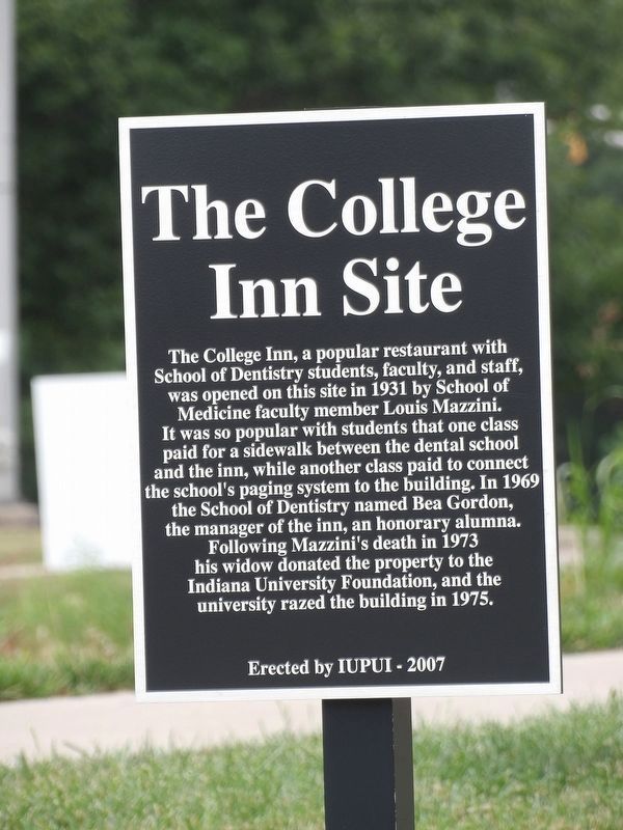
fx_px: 10559
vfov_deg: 4.5
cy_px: 415
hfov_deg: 3.4
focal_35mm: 440
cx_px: 312
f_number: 4.2
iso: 100
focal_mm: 78.9
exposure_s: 1/134
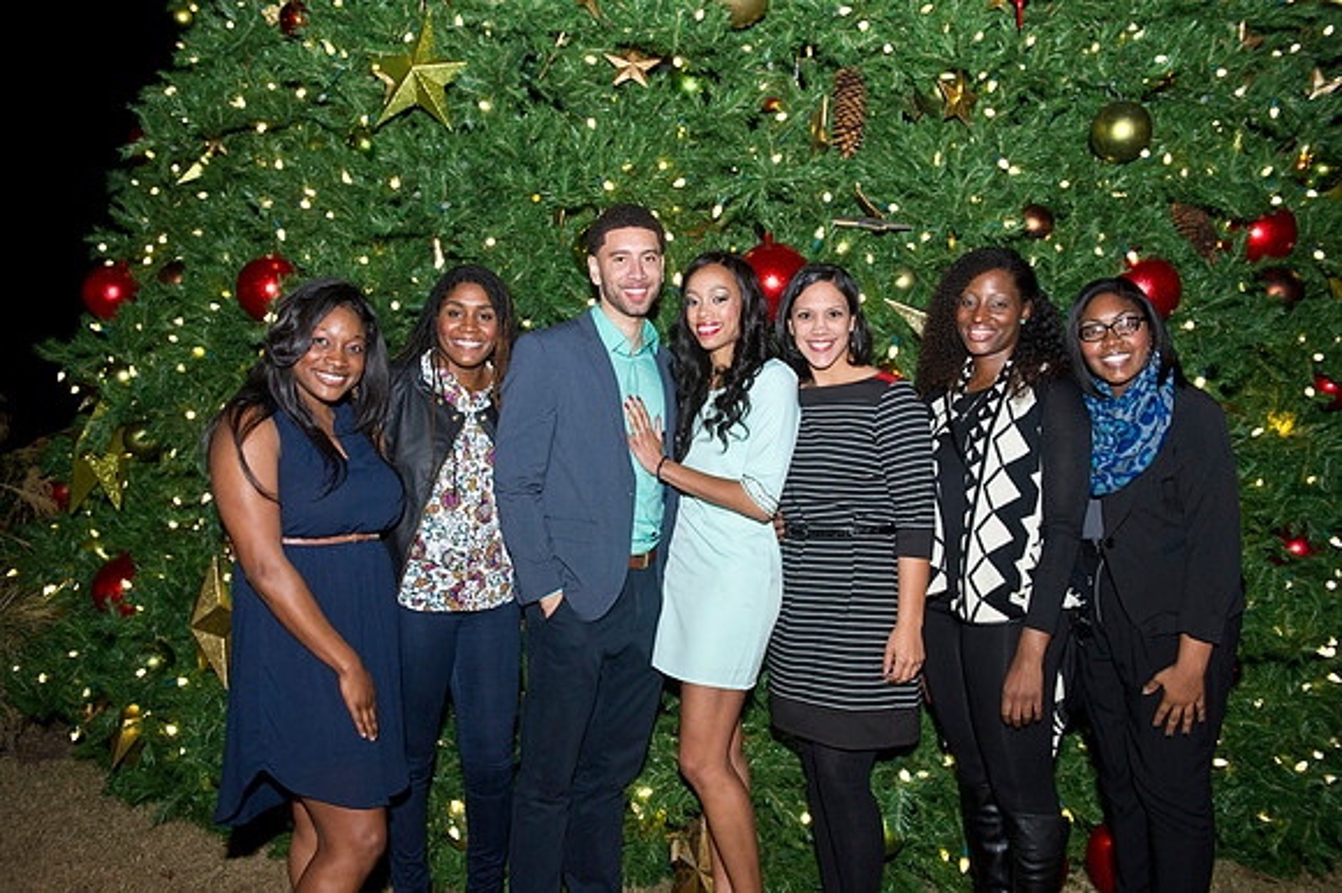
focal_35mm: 29
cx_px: 671
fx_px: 1080
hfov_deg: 63.7
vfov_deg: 44.9
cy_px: 446
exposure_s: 1/100
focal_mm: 29
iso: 3200
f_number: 4
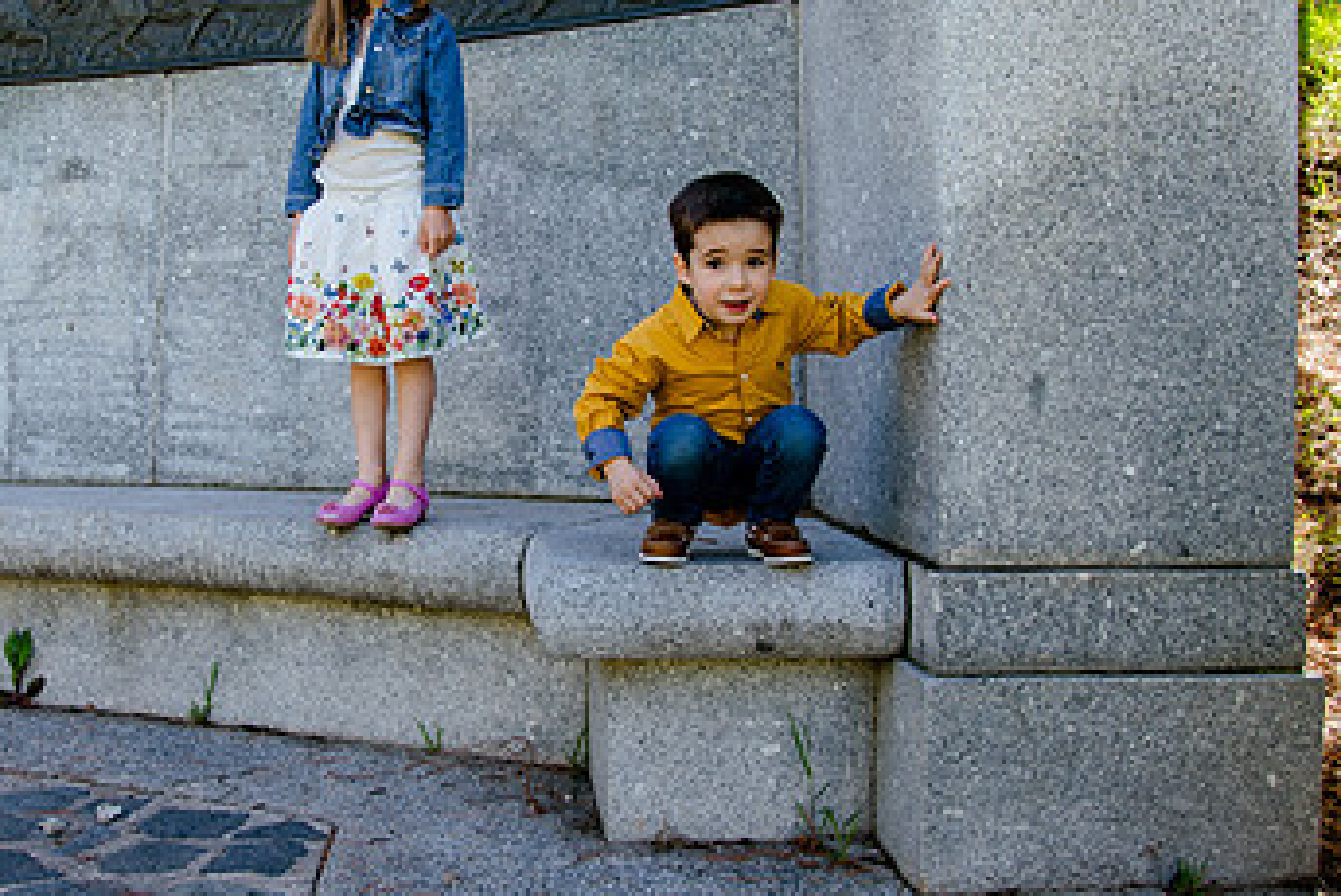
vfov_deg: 32.7
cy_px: 399
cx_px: 452
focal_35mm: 41
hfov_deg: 46.7
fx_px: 1528
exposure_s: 1/250
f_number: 4.5
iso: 200
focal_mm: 24
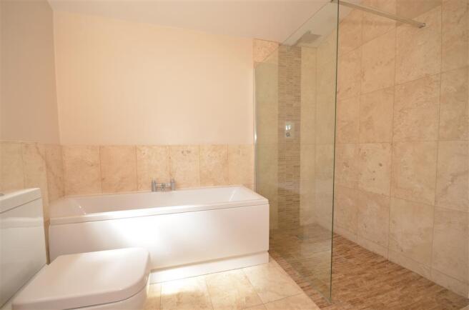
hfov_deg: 100.5
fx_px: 195
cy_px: 155
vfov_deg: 77.0
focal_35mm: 15
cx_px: 234
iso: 200
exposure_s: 1/80
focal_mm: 10
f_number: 6.3
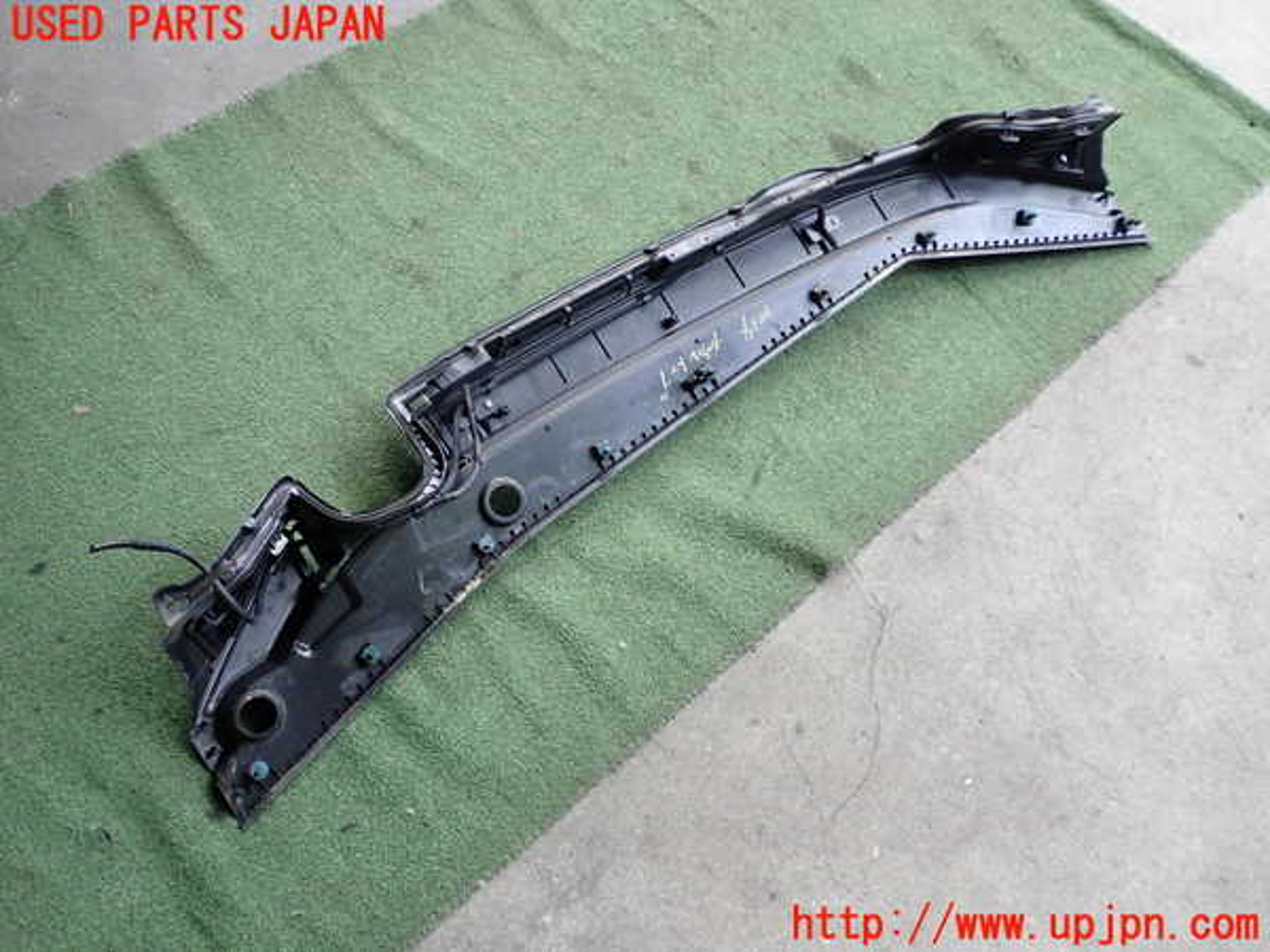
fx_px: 1174
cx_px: 635
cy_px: 476
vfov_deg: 44.2
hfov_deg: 56.8
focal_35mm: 32
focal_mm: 5.79
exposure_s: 1/100
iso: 200
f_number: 2.4
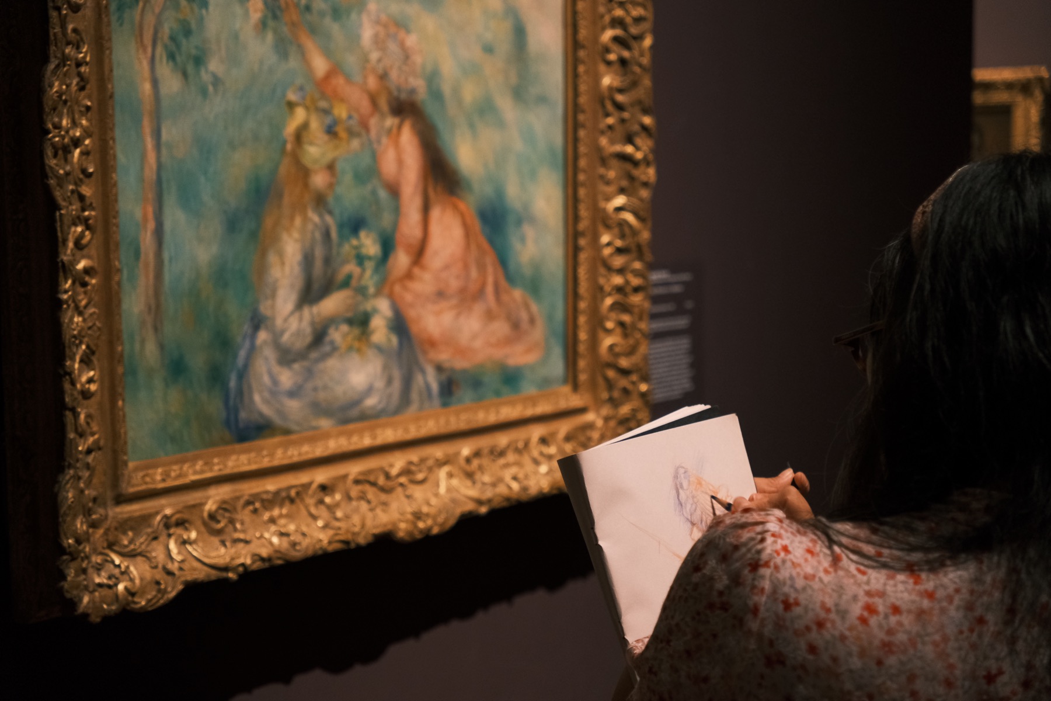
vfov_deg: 23.8
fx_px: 1664
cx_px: 526
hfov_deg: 35.1
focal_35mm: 57
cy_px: 350
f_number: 2.8
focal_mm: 37.8
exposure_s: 1/60
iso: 1600
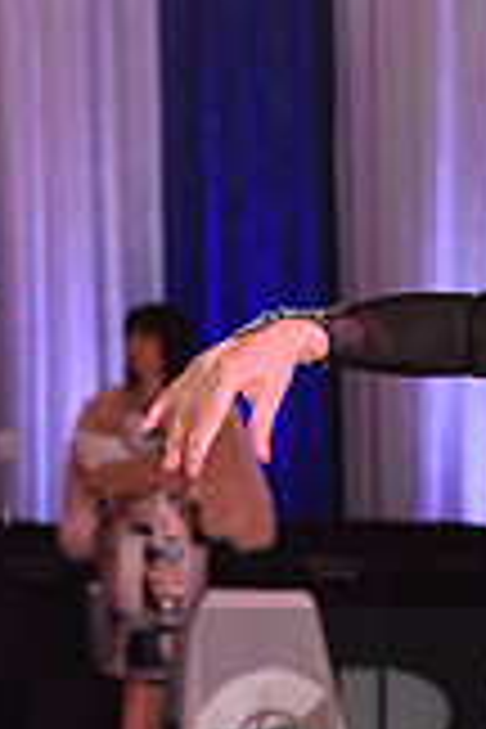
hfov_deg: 5.8
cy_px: 760
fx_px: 4718
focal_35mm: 233
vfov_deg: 8.8
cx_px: 767
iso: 2500
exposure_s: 1/320
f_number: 6.3
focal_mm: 65
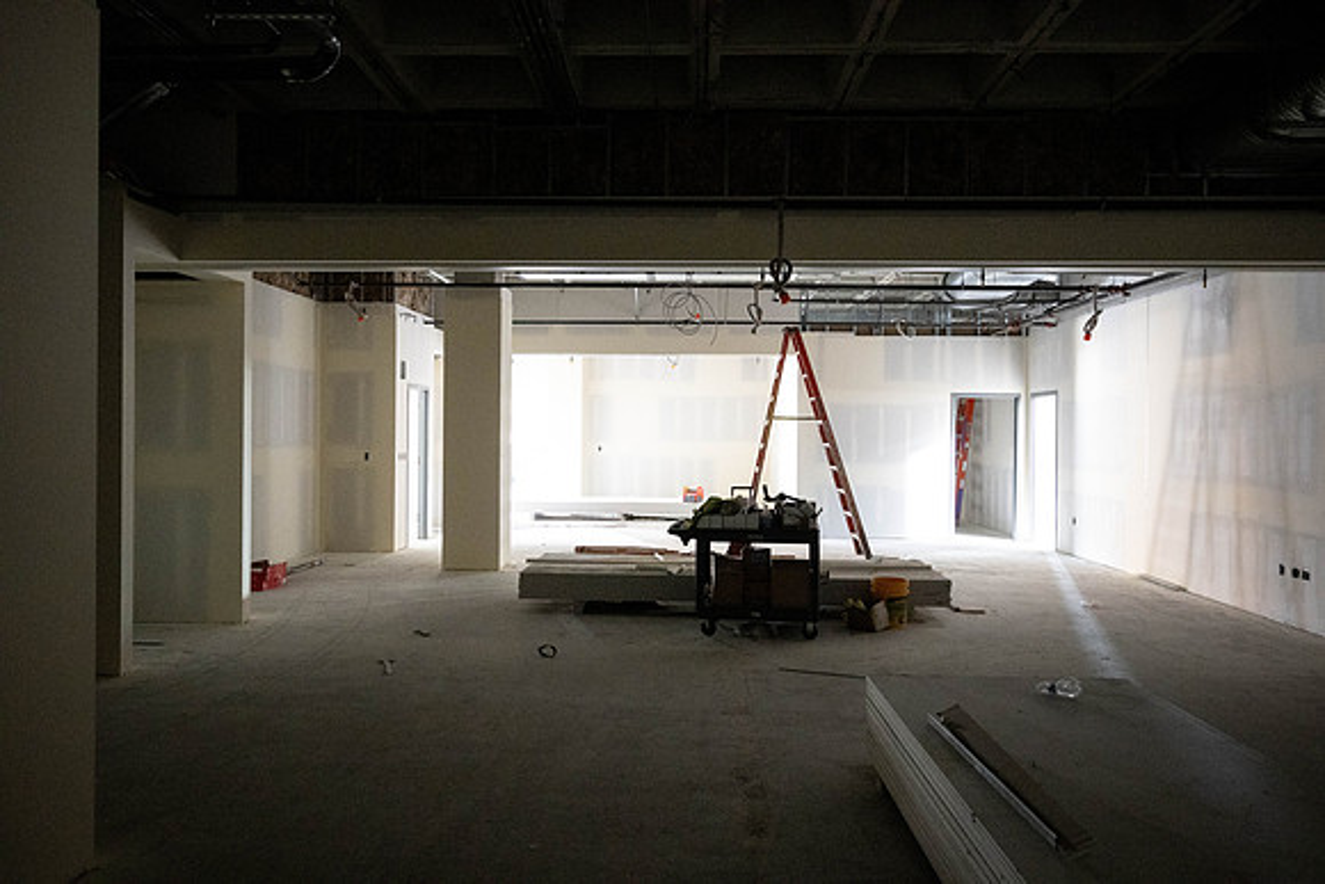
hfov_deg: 72.6
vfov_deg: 52.2
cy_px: 442
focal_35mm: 24
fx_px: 902
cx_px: 662
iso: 8000
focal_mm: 24.5
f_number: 4
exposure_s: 1/13
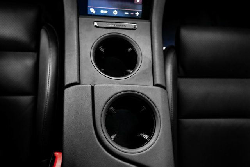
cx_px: 114
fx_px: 182
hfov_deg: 68.9
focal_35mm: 26
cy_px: 85
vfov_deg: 49.3
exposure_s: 1/160
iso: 1000
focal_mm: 24
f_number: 2.8
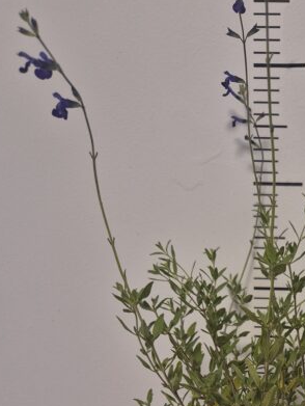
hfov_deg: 29.2
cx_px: 297
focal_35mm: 47
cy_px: 395
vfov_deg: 36.8
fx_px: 551
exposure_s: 1/100
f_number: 1.8
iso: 125
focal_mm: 5.4
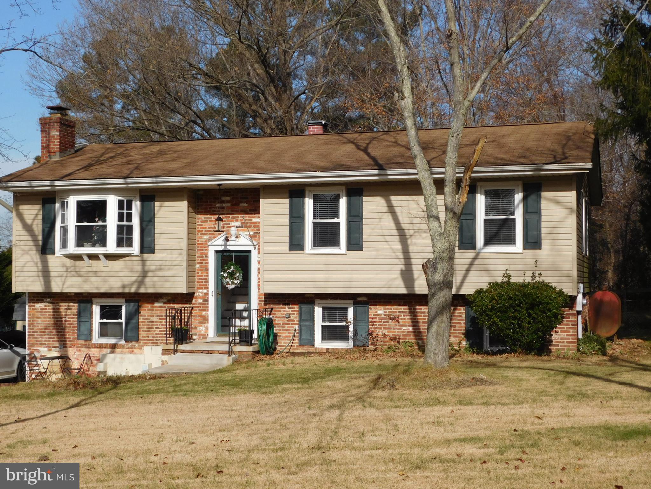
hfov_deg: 37.5
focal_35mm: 51
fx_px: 959
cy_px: 244
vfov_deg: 28.6
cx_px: 326
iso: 125
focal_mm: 9
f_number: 7.6
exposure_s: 1/500
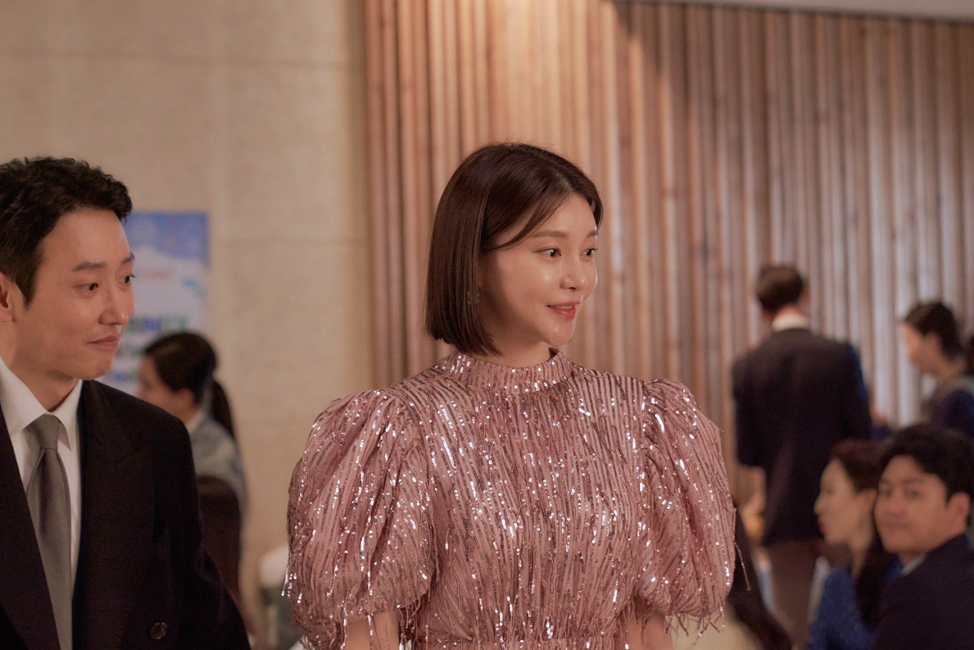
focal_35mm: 106
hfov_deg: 19.3
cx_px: 483
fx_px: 2868
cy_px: 323
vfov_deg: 12.9
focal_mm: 70
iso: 2500
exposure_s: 1/100
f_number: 3.2
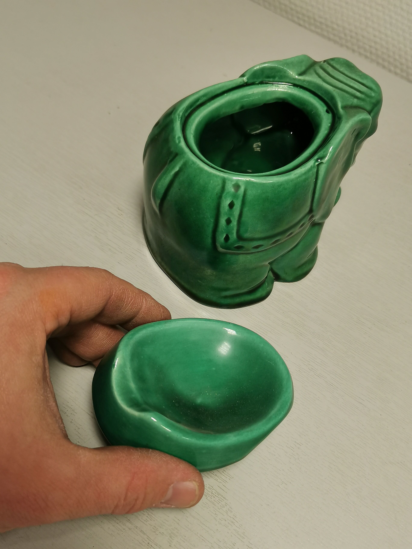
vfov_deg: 46.8
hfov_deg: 36.0
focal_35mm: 40
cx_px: 206
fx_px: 635
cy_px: 274
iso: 125
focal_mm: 5.58
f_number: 1.8
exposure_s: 1/100
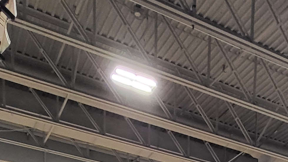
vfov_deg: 13.3
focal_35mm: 58
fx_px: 443
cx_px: 221
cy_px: 419
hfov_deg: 35.1
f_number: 2.2
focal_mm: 1.74
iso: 320
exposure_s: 1/40
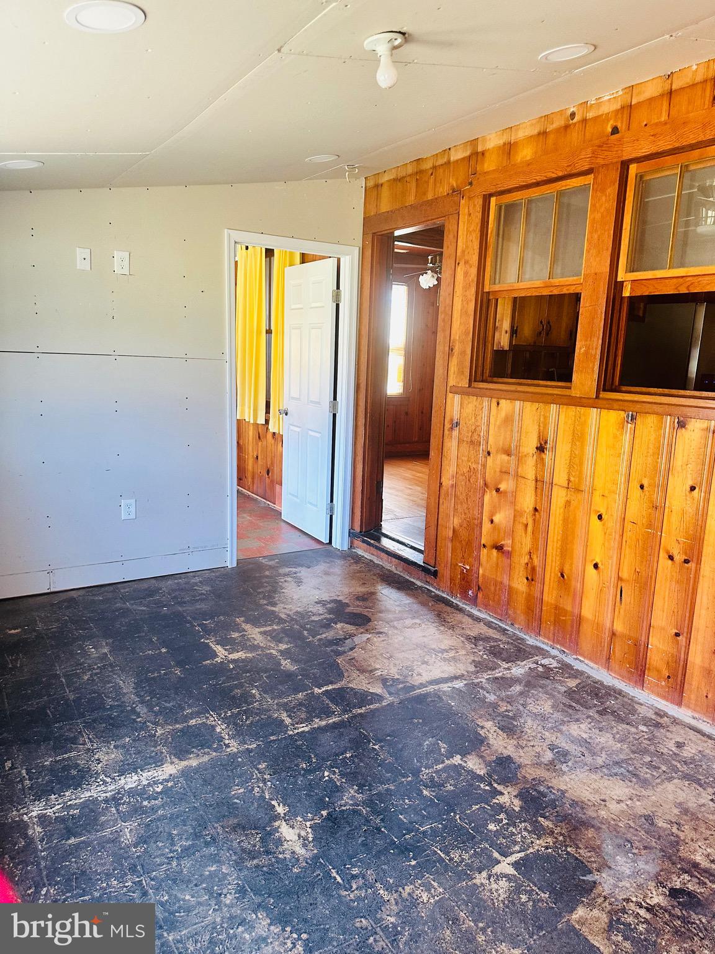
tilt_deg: -9.4
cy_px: 477
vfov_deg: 71.6
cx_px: 358
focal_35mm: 24
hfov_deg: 56.8
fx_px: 661
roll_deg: -2.2
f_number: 1.78
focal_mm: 6.86
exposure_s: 1/67
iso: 250
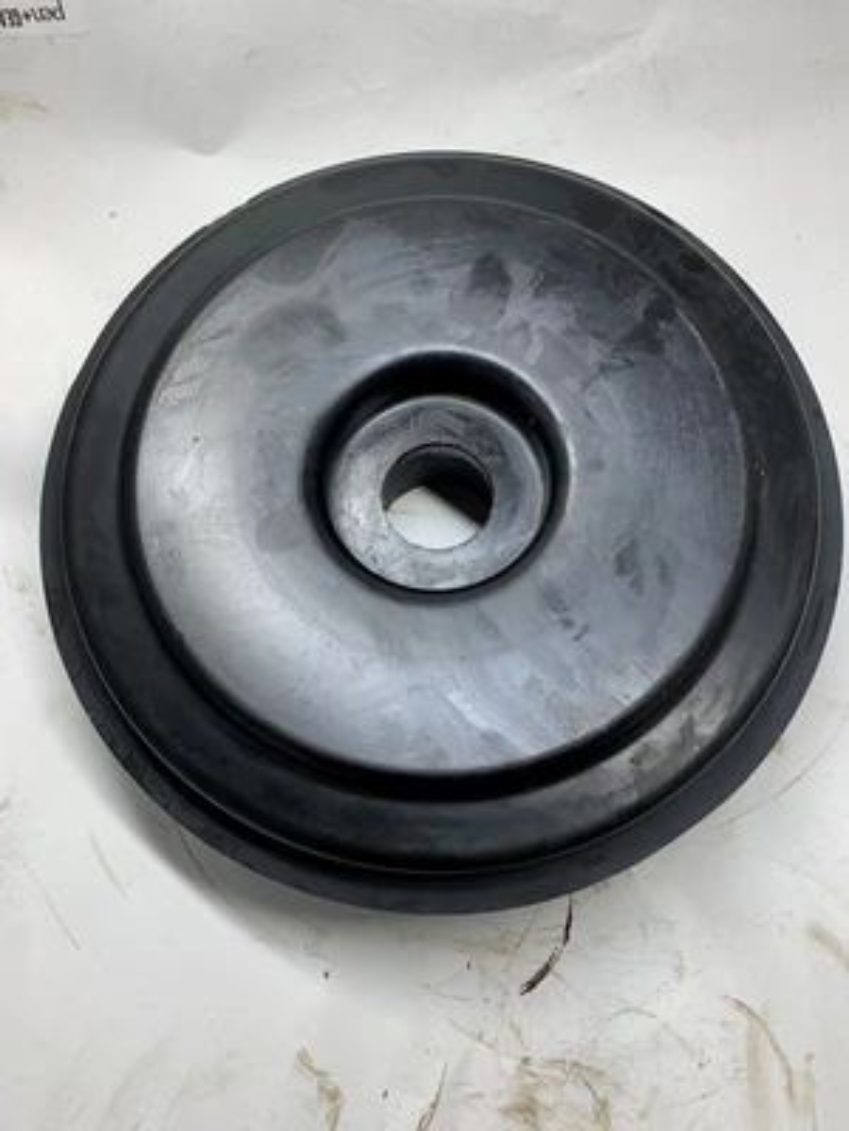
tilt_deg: -74.1
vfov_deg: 67.3
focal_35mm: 26
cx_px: 424
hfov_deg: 53.1
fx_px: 850
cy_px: 566
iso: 40
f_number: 1.8
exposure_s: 1/122
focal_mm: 4.25
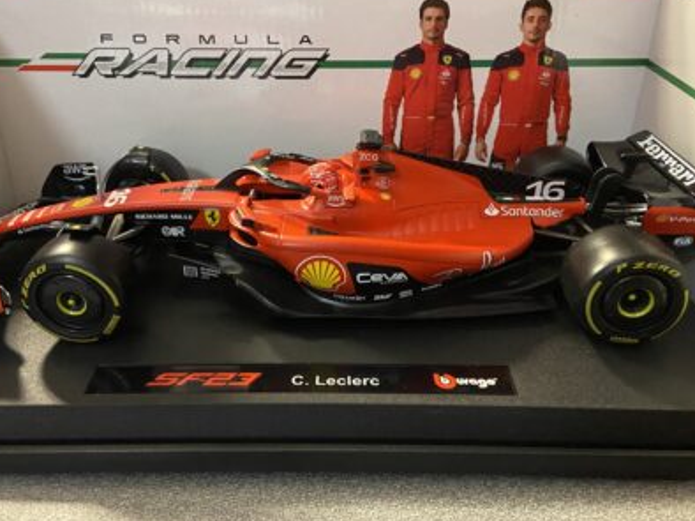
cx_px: 328
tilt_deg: -28.0
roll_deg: -1.4
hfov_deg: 55.3
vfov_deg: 42.8
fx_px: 662
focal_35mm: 33
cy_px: 223
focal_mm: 4.25
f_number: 1.8
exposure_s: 1/25
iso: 800
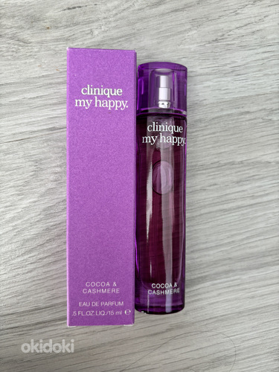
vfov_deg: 67.3
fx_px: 279
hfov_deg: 53.1
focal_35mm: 26
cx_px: 140
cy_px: 186
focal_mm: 5.96
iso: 80
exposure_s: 1/121
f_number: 1.6
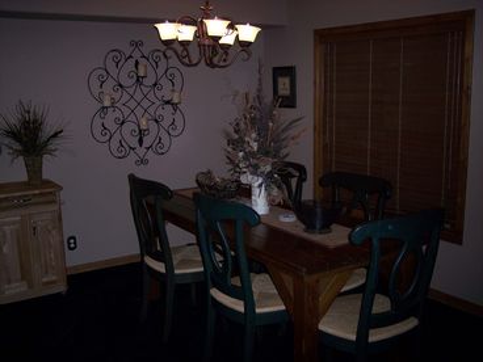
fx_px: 544
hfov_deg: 47.9
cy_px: 181
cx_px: 242
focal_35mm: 39
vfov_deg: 36.8
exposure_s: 1/60
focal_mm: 8
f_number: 2.8
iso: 100
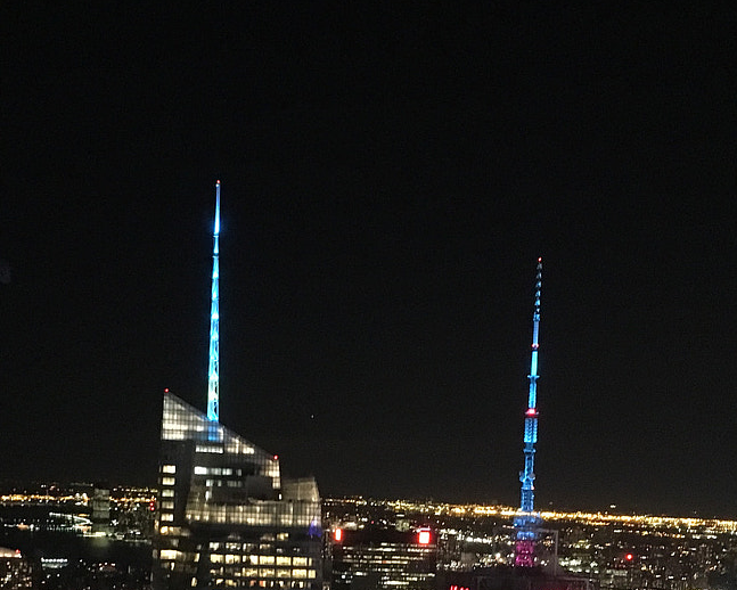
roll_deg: -2.7
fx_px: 1527
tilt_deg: -3.4
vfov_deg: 21.1
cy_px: 587
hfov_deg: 27.1
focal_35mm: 70
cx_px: 292
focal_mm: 4.15
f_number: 2.2
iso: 640
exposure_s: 1/15
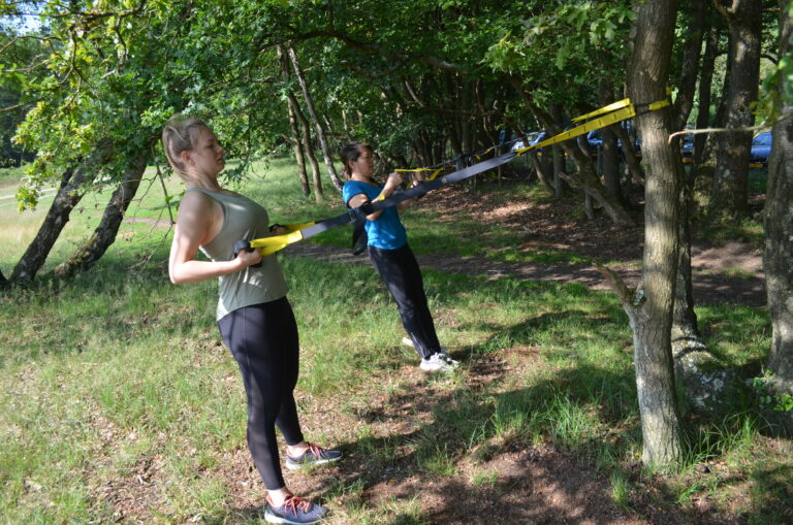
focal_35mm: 27
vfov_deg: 47.8
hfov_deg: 67.5
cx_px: 396
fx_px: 594
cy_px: 262
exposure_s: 1/200
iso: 200
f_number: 7.1
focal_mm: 18
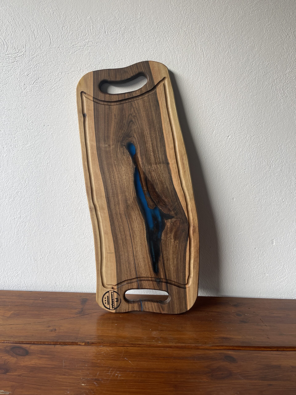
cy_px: 198
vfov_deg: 69.4
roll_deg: -2.7
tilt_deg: -10.8
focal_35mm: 25
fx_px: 285
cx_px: 148
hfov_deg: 54.9
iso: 32
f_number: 1.6
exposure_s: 1/124
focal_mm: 5.1
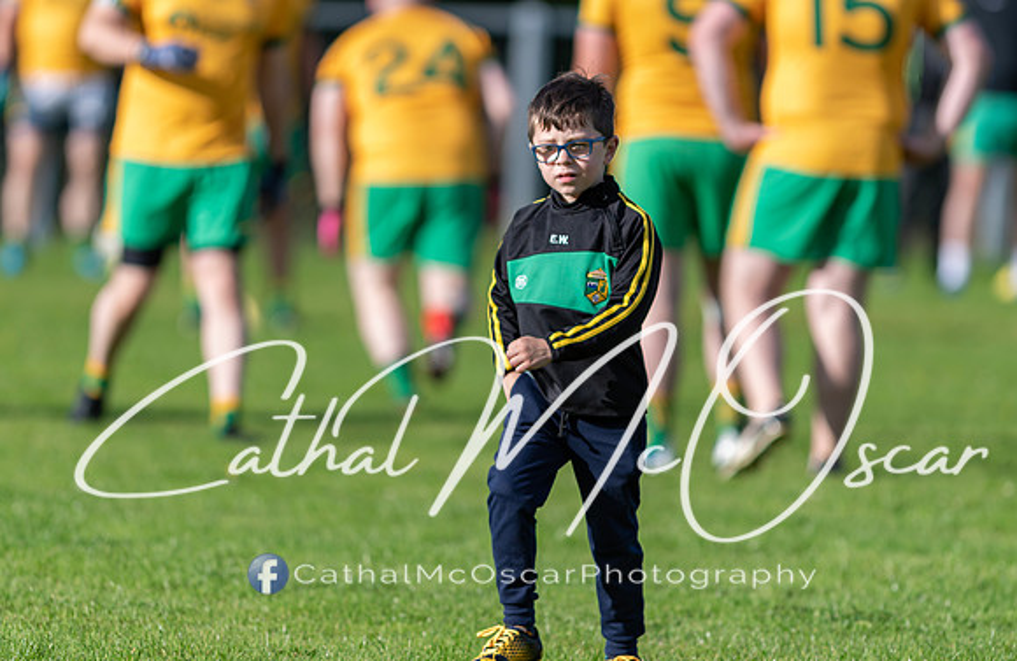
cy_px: 316
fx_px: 12948
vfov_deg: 2.9
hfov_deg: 4.5
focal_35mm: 462
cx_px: 518
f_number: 2.8
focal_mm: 300
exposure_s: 1/1600
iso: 125
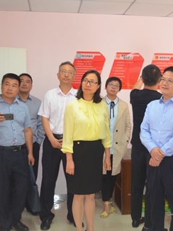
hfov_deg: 27.2
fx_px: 354
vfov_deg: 36.2
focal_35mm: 53
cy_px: 114
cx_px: 123
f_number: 4
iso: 1250
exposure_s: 1/60
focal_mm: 24
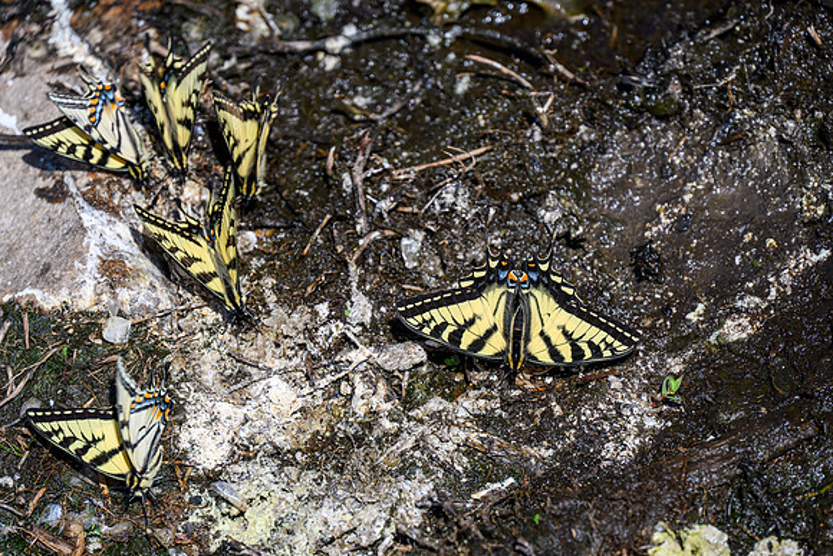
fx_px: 4559
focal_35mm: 197
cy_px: 304
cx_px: 416
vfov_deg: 7.0
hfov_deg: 10.4
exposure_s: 1/400
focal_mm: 180
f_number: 6.3
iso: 200
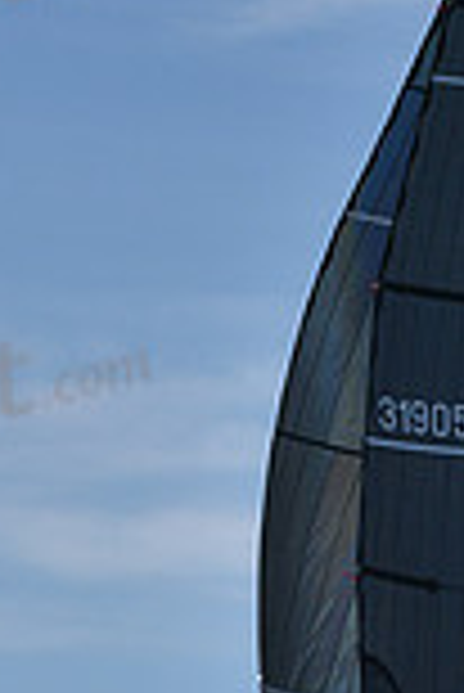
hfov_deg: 4.5
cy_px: 603
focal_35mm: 308
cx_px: 385
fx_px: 5941
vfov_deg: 6.7
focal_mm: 82
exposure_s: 1/800
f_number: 7.1
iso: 320
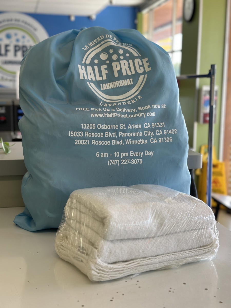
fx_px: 427
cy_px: 154
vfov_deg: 39.7
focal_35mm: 48
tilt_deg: -9.0
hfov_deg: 30.3
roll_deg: -0.4
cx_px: 116
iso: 80
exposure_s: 1/395
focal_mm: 6.86
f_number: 1.78
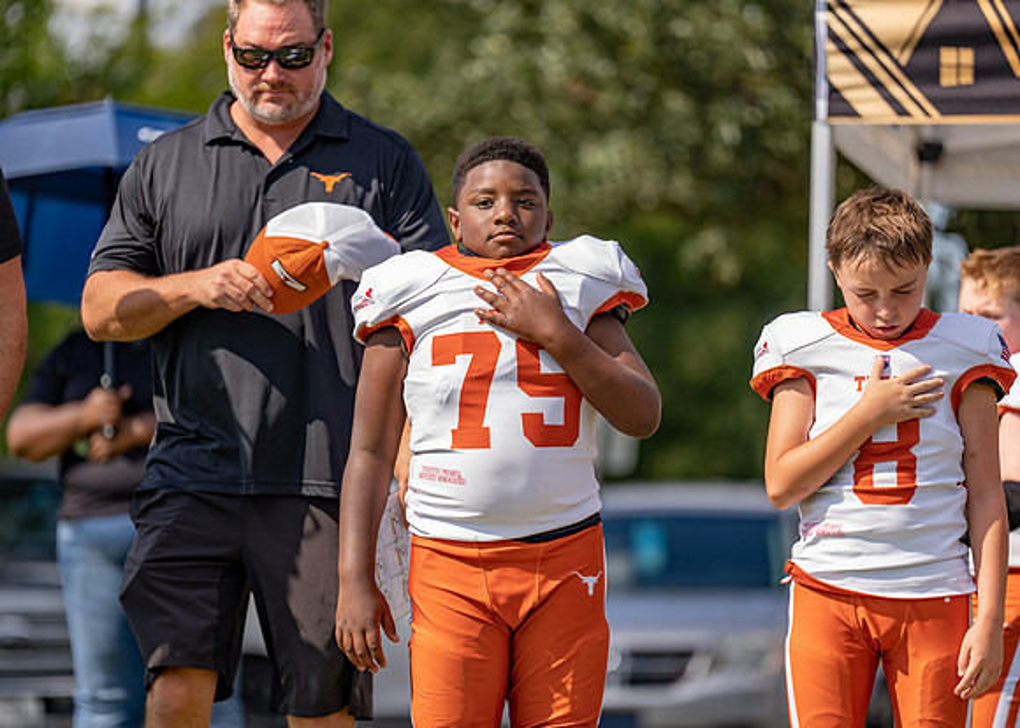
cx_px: 510
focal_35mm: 210
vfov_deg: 6.9
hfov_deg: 9.6
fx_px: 6070
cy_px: 364
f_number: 2.8
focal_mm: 200
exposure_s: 1/1000
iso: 100
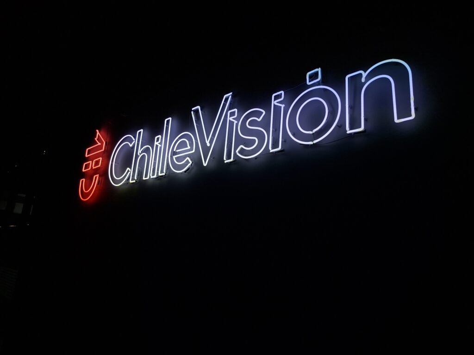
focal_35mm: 23
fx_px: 315
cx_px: 237
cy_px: 178
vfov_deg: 58.9
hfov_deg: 73.9
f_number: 1.8
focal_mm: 5.54
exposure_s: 1/829
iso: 50
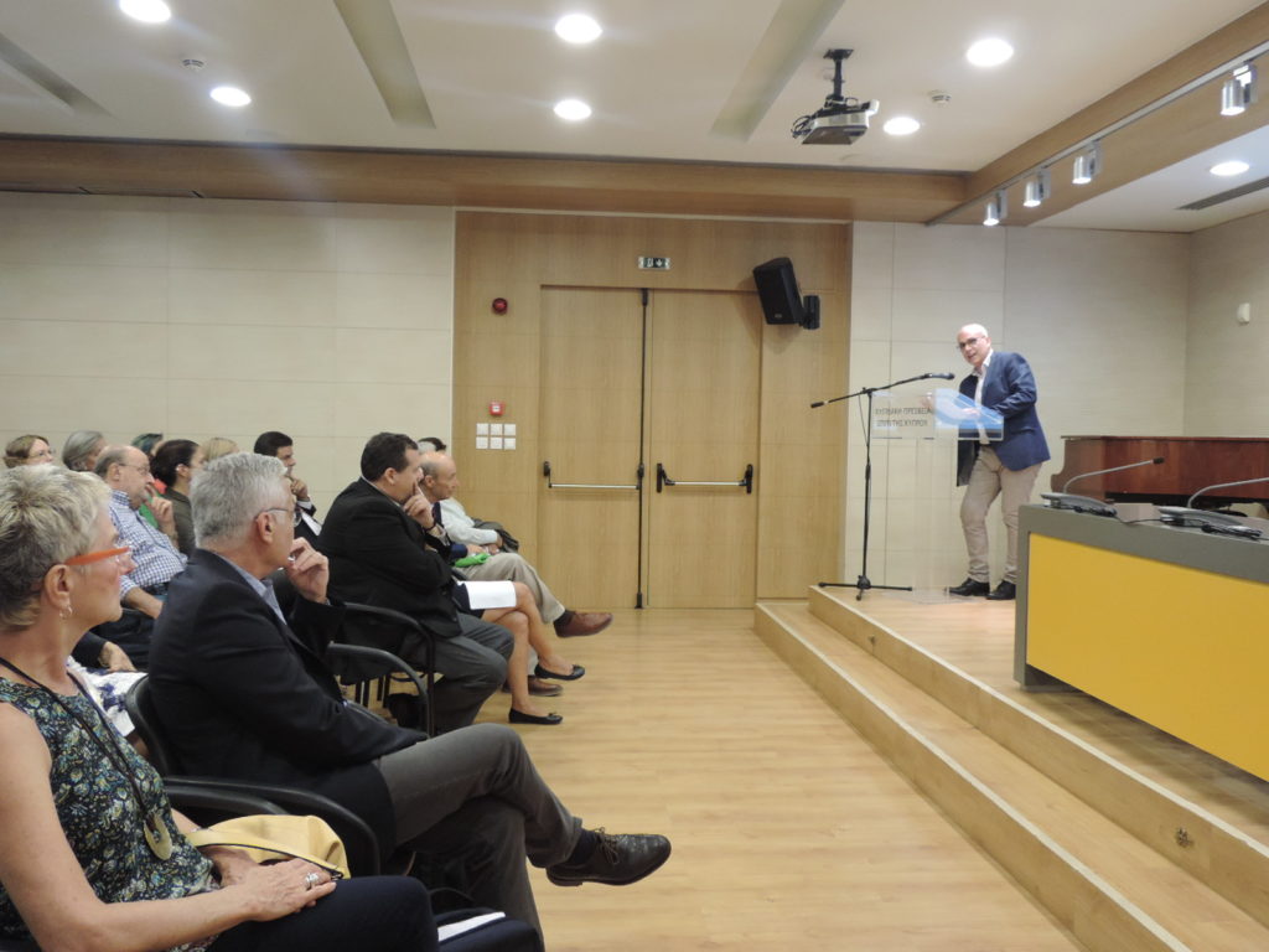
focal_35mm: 30
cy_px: 476
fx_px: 1100
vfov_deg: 46.8
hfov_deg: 60.0
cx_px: 634
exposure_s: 1/30
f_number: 3.1
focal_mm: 5.3
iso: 400
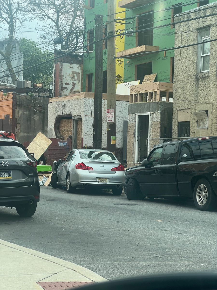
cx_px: 108
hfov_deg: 19.1
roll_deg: -1.5
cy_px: 145
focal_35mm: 77
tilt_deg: +1.6
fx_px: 644
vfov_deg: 25.3
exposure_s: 1/136
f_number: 2.8
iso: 32
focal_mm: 9
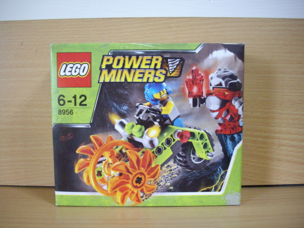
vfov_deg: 38.7
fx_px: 325
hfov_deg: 50.1
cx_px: 152
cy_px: 114
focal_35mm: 37
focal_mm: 6.2
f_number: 2.8
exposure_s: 1/8
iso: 400
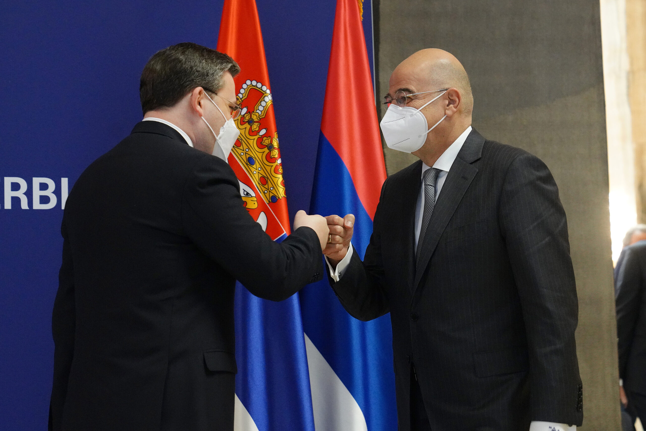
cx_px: 323
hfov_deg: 28.8
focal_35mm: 70
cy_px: 216
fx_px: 1256
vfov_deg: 19.5
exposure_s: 1/250
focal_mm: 70
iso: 5000
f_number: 4
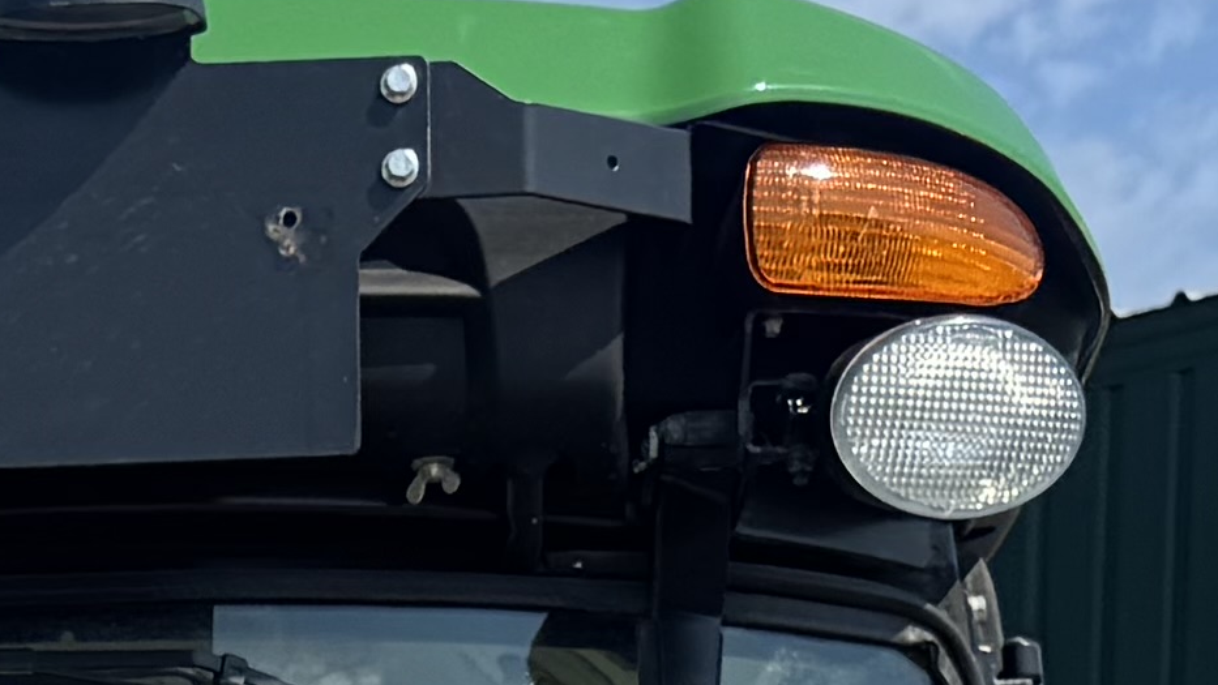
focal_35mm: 160
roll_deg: +0.0
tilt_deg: -7.4
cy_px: 2527
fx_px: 5168
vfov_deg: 6.4
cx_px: -465
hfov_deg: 12.9
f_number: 1.78
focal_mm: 6.76
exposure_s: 1/4608
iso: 80
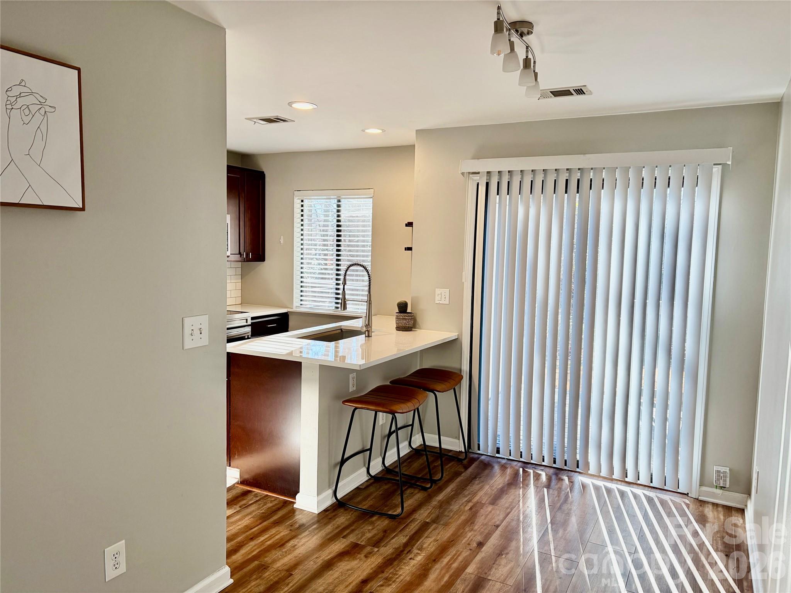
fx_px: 594
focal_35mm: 26
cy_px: 296
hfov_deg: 67.3
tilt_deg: -4.7
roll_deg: -1.4
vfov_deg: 53.1
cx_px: 396
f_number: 1.6
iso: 50
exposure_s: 1/125
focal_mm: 5.96
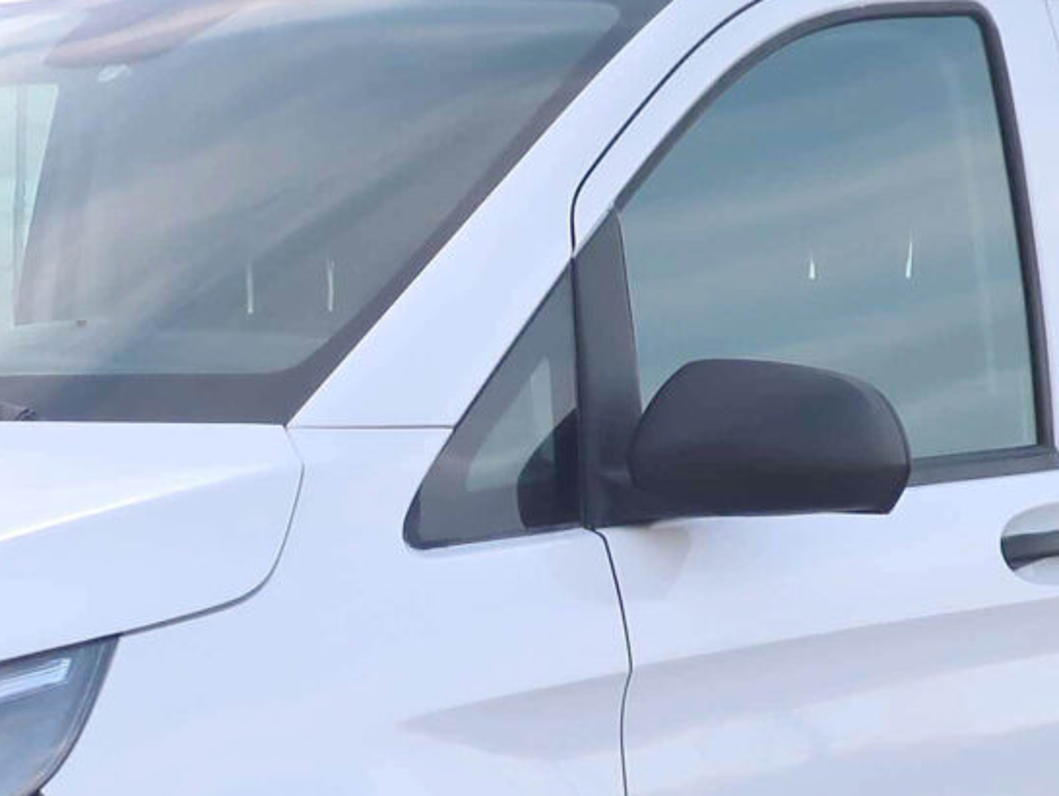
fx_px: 2755
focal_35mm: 90
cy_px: 833
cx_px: 440
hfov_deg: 21.7
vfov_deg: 16.0
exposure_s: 1/3200
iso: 80
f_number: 1.8
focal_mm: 6.86
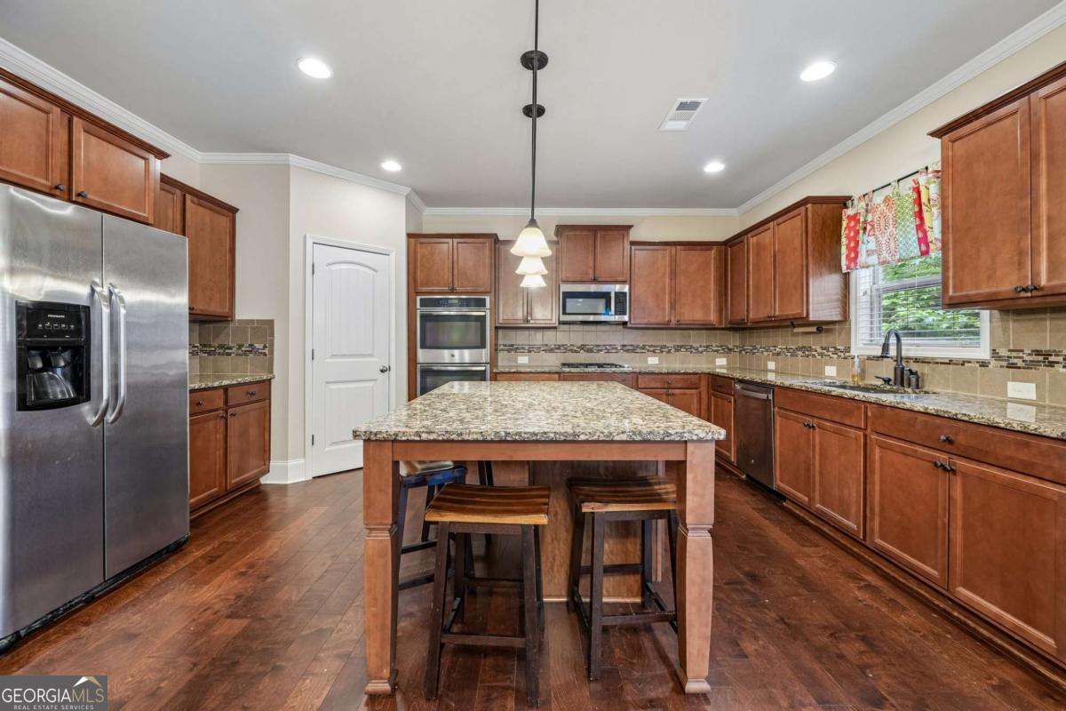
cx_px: 533
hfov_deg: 104.3
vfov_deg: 81.2
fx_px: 415
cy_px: 356
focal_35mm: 14
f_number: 8
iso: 400
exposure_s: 1/2
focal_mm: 14
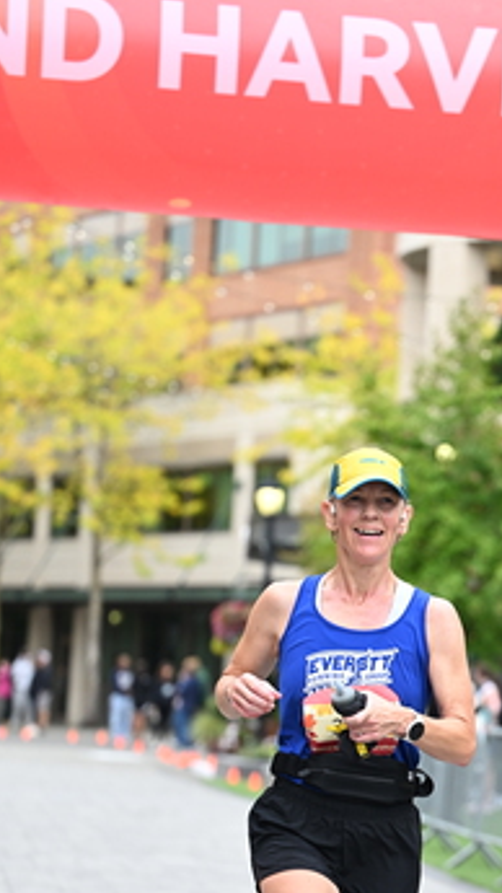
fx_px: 3243
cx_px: 433
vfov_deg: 15.6
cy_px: 613
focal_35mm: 137
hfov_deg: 8.8
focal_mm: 82
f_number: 2.8
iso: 640
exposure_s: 1/1600
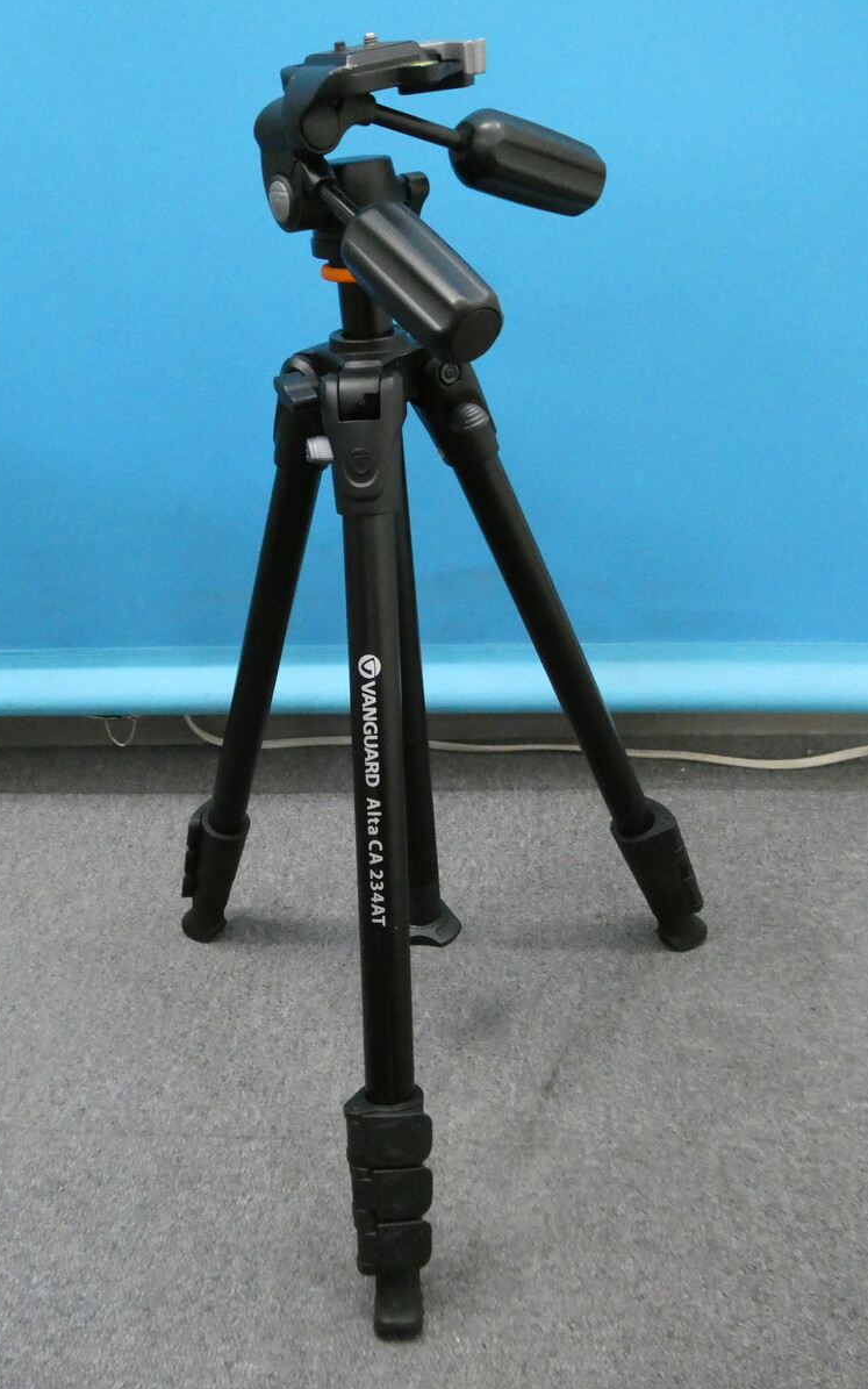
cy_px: 693
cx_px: 376
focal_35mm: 33
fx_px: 1249
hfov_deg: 38.3
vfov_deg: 58.1
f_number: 3.5
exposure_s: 1/40
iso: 1600
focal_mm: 5.4
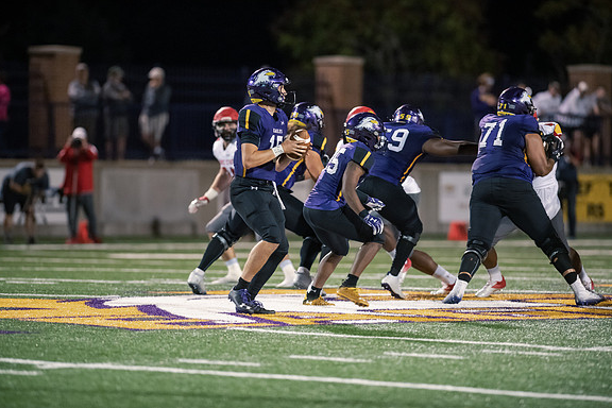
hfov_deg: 6.8
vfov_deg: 4.6
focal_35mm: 302
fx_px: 5134
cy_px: 205
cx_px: 305
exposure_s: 1/640
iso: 6400
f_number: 2.8
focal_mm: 300
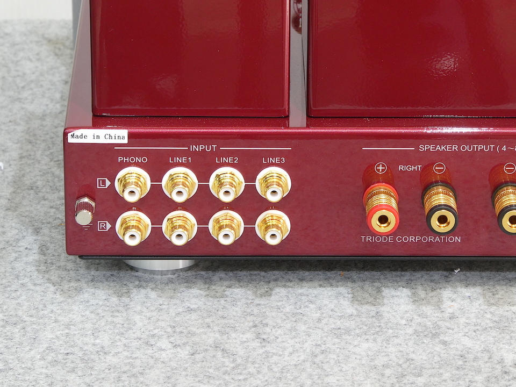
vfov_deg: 8.0
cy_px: 194
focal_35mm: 185
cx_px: 258
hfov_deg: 10.7
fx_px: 2758
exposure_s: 1/8
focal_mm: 33.2
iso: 200
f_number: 5.6
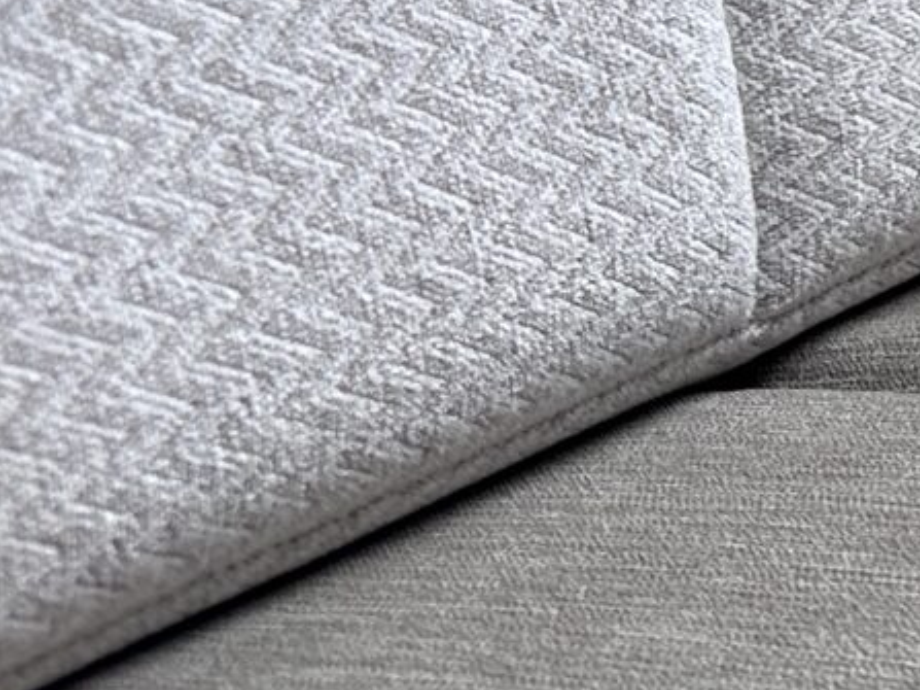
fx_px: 2923
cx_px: 2066
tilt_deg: -10.7
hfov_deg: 13.8
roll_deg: +0.2
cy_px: -212
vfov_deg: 13.0
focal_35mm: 110
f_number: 1.78
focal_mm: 6.86
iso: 64
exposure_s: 1/141
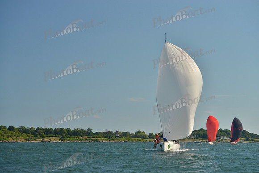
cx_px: 130
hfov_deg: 22.6
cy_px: 86
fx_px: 648
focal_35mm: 90
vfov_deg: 15.2
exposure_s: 1/1600
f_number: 5.6
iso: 400
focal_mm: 90
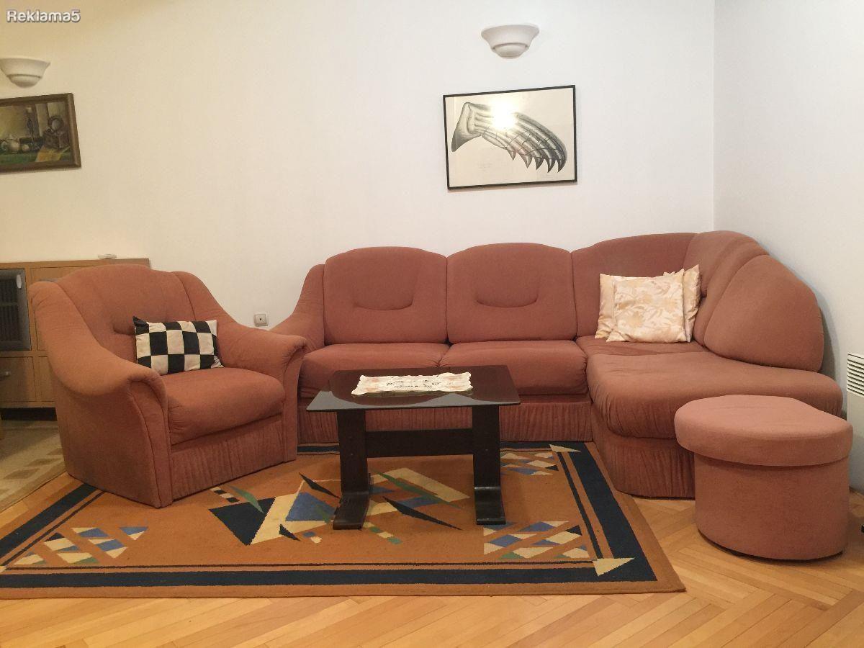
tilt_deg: -7.0
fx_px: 724
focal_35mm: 29
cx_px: 432
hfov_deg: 61.7
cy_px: 324
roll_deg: +1.6
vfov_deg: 48.2
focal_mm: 4.15
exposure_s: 1/17
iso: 125
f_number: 2.2
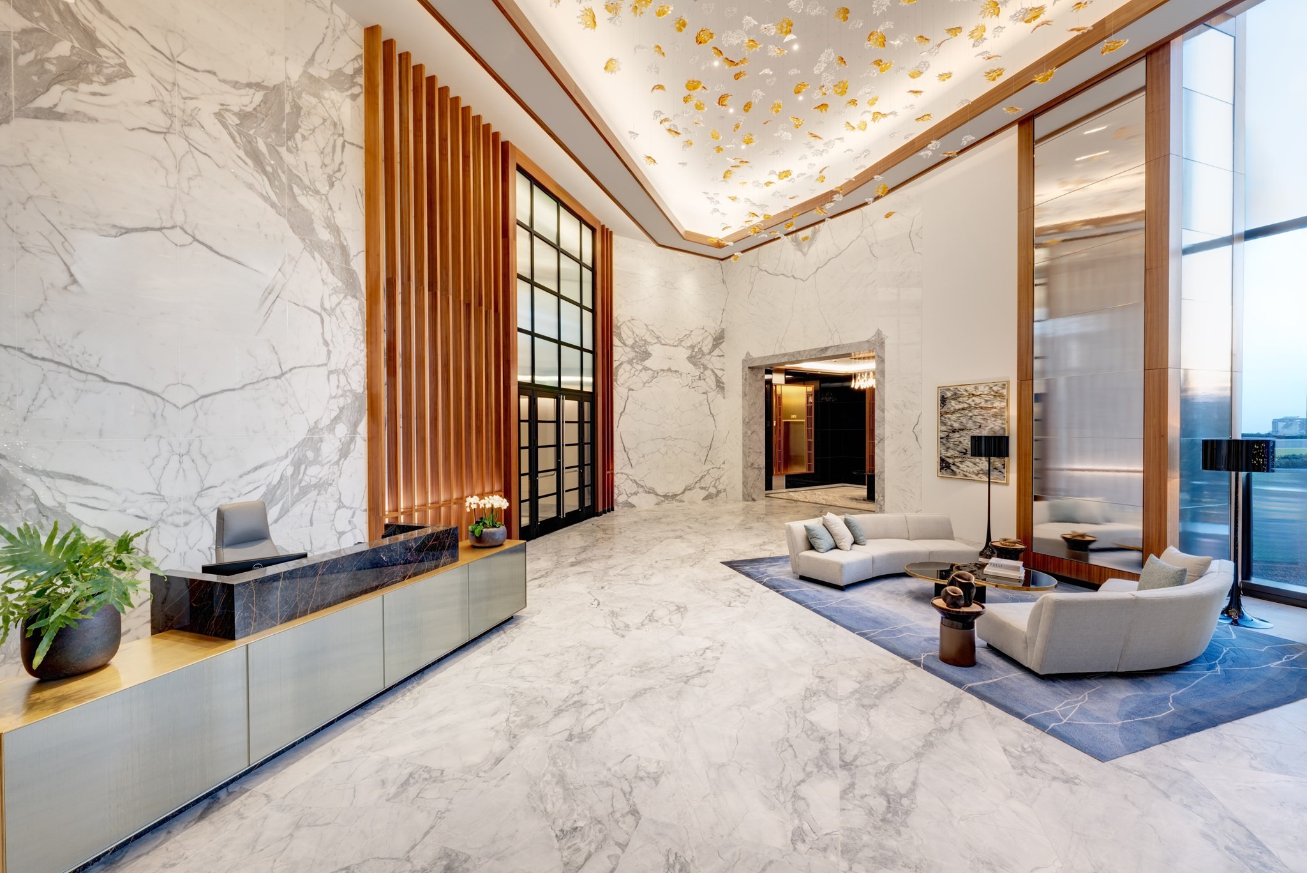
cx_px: 654
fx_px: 545
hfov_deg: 100.4
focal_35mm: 15
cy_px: 436
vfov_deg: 77.4
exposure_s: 1
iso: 200
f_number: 16
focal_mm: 15
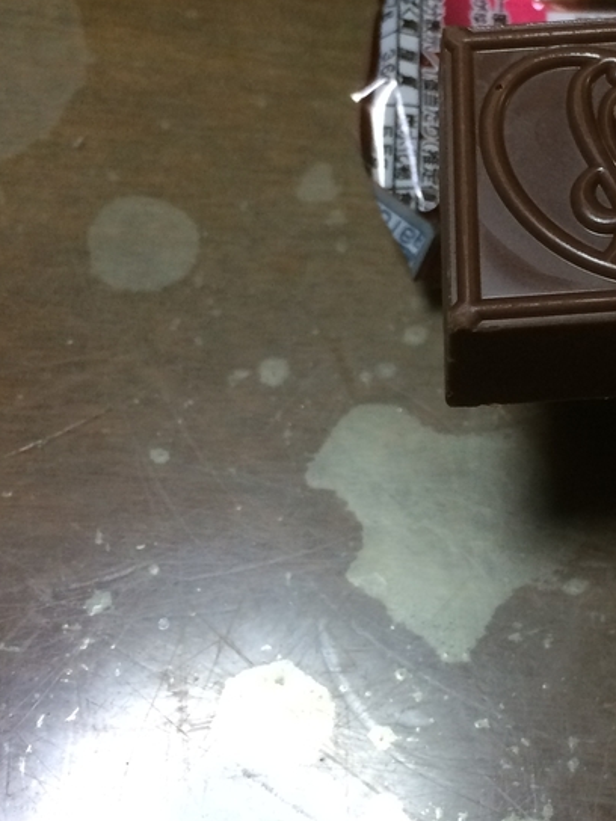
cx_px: 669
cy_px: 352
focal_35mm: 64
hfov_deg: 21.8
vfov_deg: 30.2
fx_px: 1519
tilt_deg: -66.3
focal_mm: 4.15
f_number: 2.2
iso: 160
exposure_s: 1/30
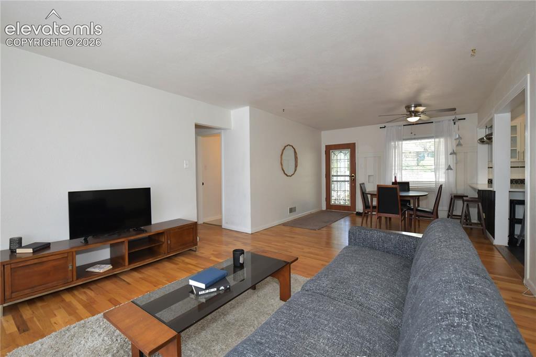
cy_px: 178
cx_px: 268
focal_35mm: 16
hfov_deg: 96.8
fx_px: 238
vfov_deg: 73.7
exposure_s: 1/250
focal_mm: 16
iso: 1250
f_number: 8
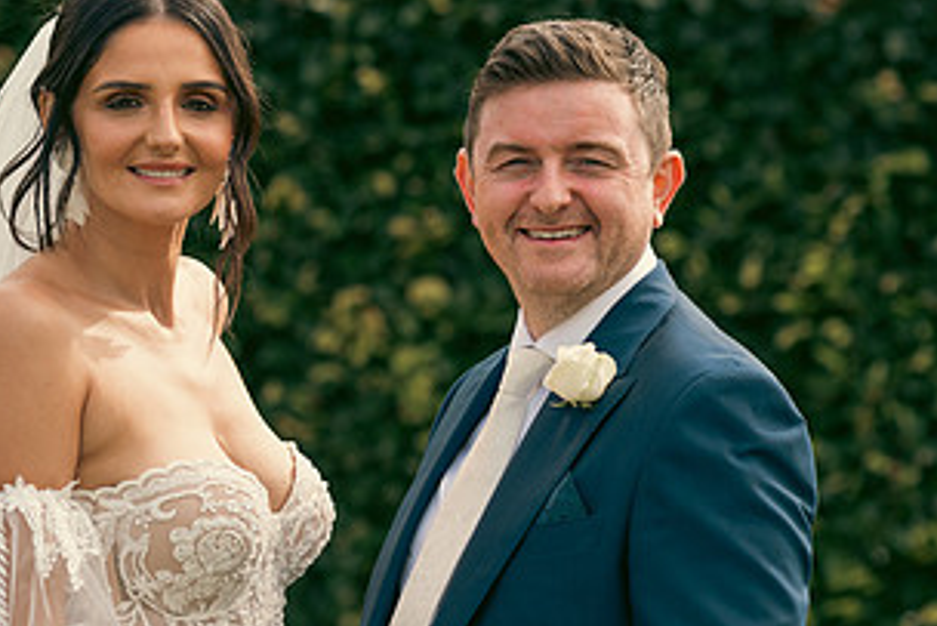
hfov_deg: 9.0
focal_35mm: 229
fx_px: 5963
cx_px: 361
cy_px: 412
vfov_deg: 6.0
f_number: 3.5
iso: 100
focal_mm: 120
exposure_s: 1/320
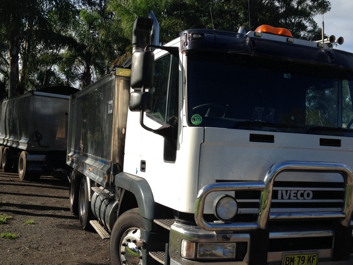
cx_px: 170
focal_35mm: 40
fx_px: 408
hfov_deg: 46.8
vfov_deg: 35.9
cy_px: 149
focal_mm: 4.12
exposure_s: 1/1355
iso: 50
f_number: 2.4
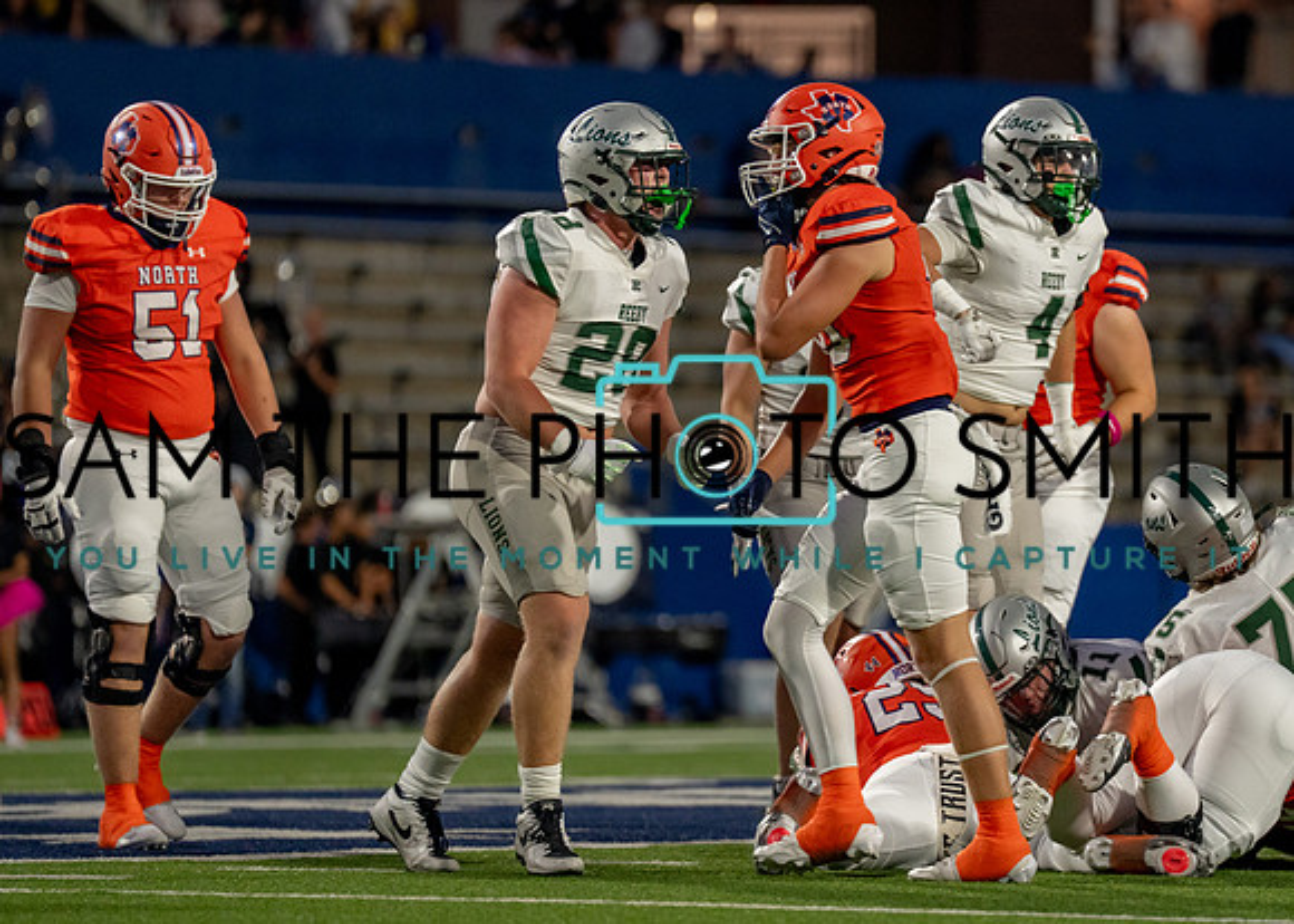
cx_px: 919
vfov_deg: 4.4
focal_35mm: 331
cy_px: 394
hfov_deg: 6.1
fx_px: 12147
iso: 2000
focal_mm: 200
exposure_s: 1/2000
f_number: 2.8
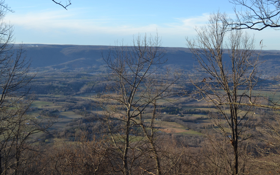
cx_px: 140
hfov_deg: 41.1
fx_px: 374
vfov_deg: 26.3
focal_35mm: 49
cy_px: 83
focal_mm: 32
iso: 100
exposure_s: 1/160
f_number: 6.3
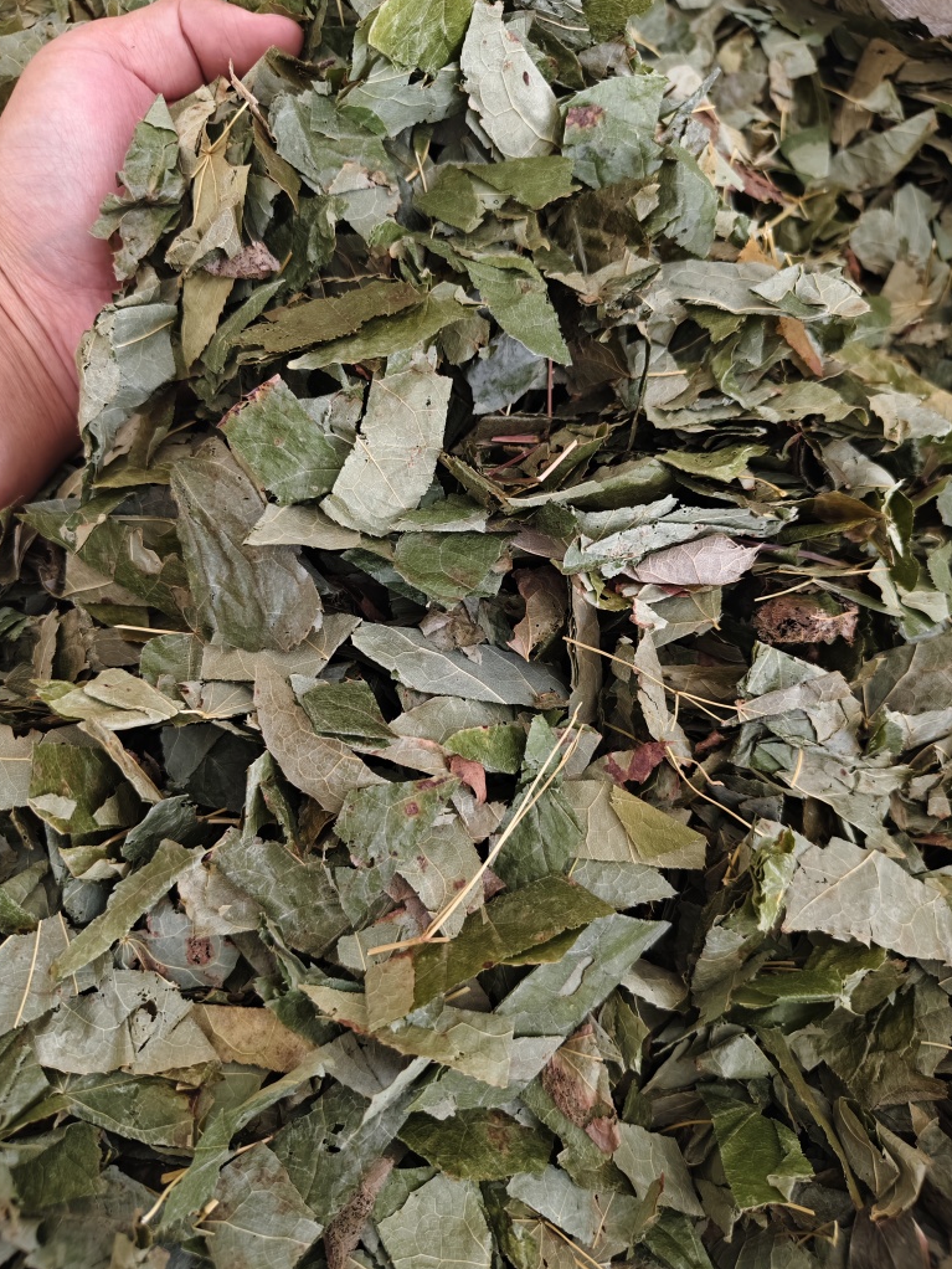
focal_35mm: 24
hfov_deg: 56.8
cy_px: 614
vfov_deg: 71.6
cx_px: 483
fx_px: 880
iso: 492
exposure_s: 1/100
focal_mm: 5.56
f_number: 1.88
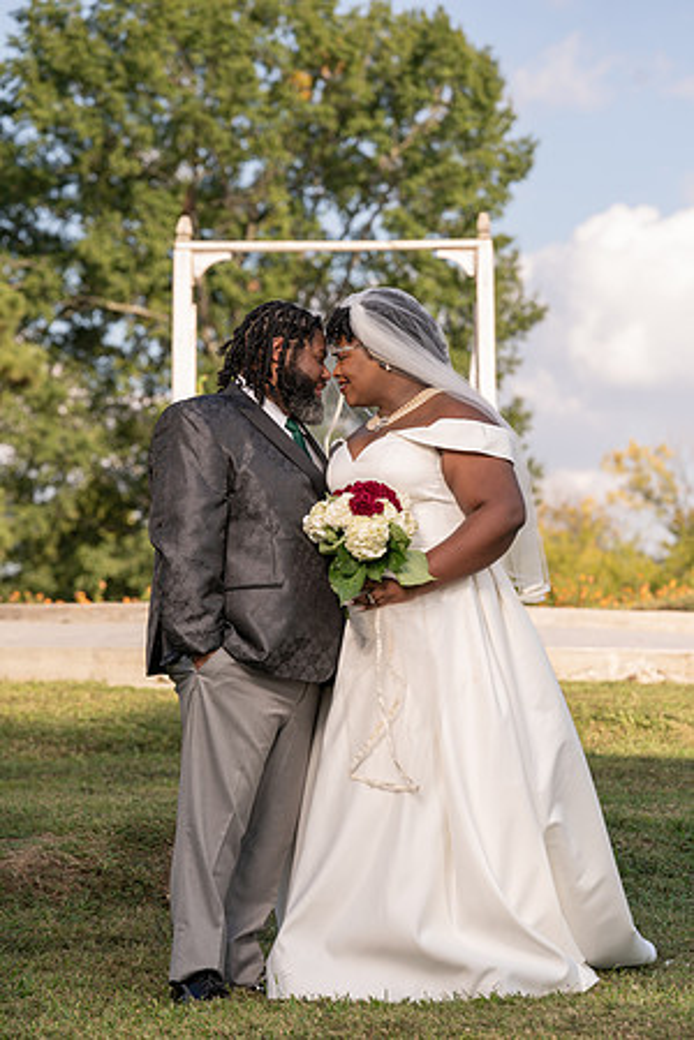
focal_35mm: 122
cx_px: 347
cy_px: 520
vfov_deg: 16.8
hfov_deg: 11.2
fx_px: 3528
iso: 50
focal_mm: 122
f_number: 5.6
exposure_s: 1/250
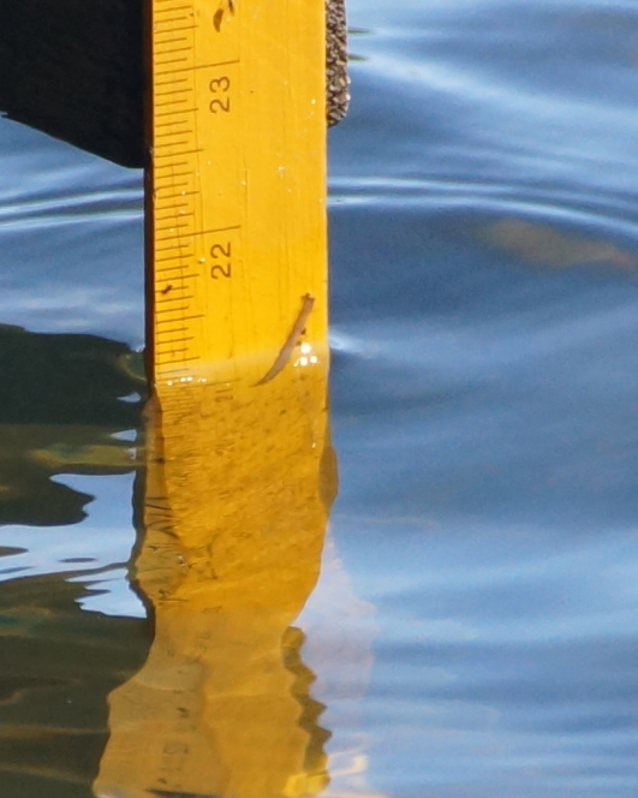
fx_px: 12512
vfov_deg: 3.7
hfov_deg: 2.9
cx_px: 261
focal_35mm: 530
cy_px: 399
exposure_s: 1/400
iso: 500
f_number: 6.3
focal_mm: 250
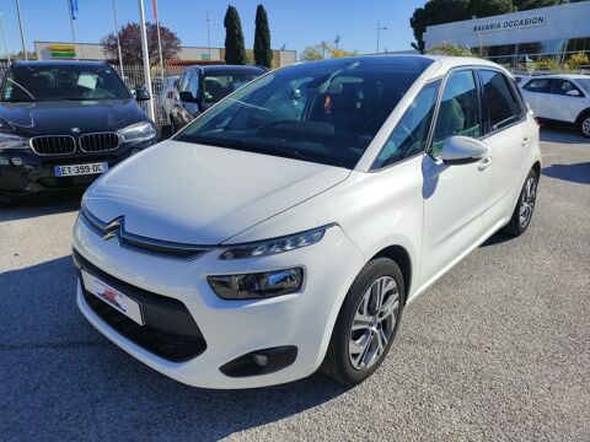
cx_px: 295
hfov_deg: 69.4
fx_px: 426
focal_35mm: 25
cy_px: 221
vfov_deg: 54.9
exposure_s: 1/1852
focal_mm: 5.43
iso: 50
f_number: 1.89
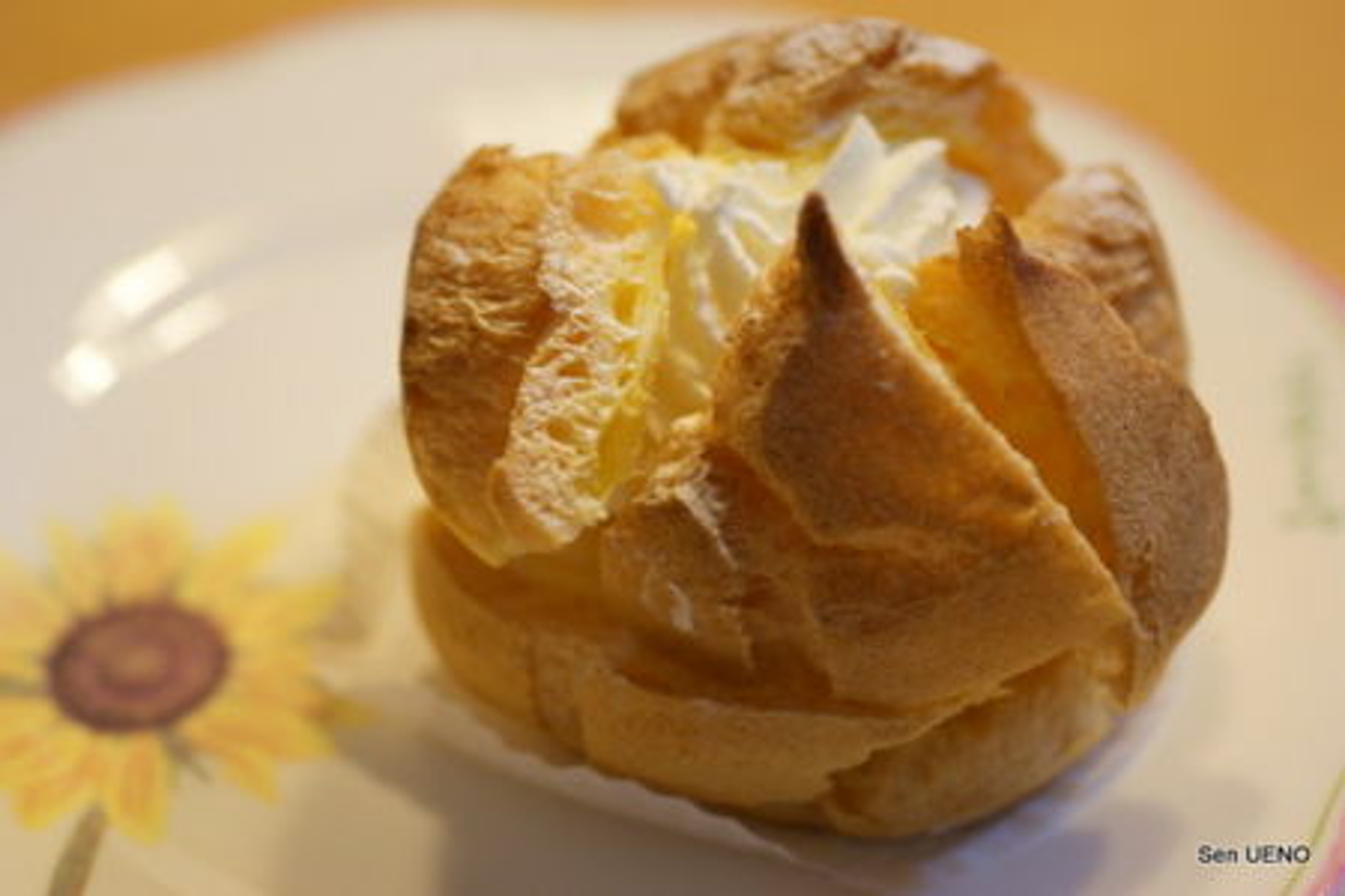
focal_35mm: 75
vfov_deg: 18.2
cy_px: 448
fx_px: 2802
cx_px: 672
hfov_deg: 27.0
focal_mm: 50
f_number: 2.8
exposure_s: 1/80
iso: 400
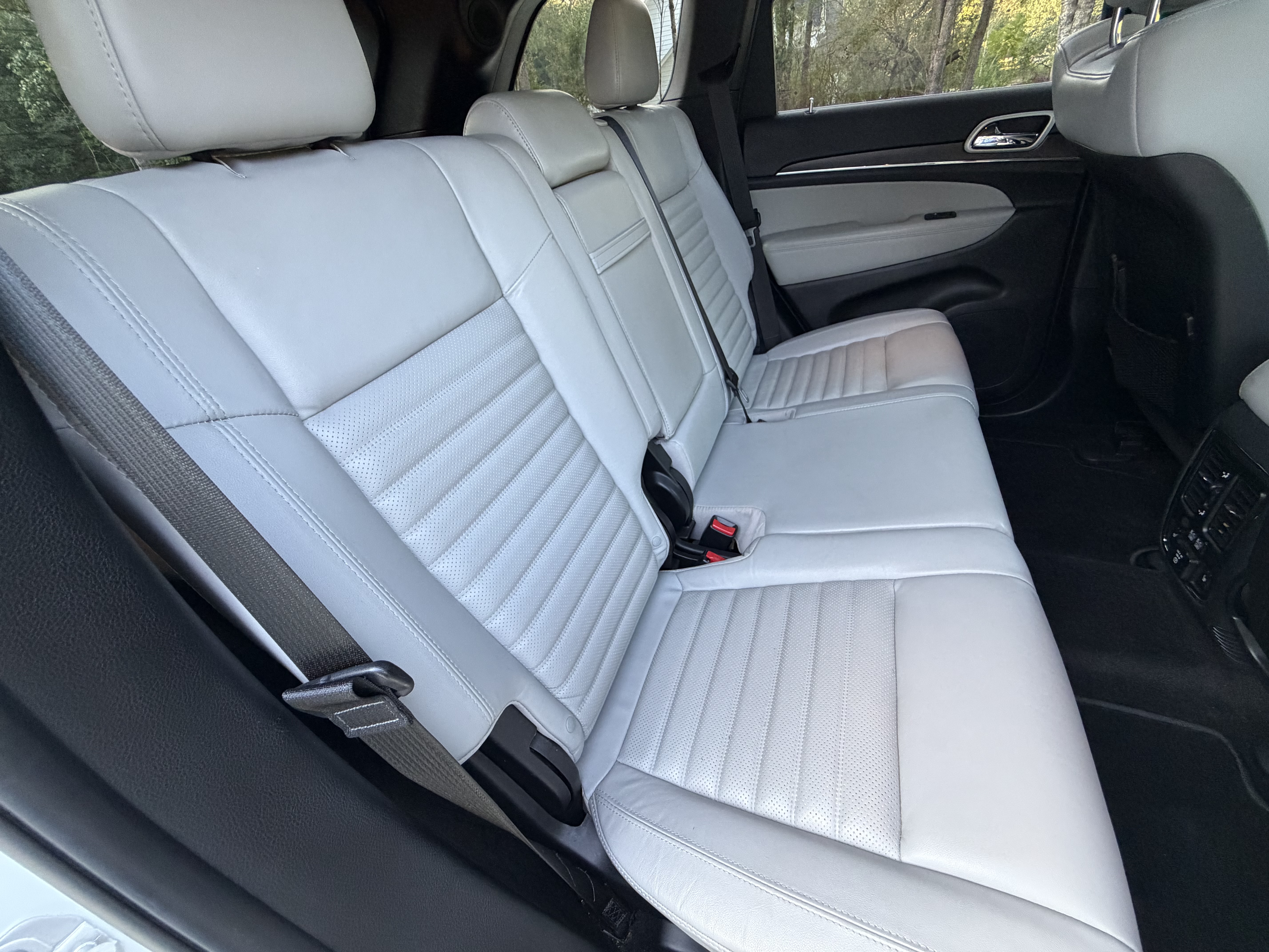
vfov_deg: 85.7
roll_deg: +9.6
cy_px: 476
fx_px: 513
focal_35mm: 14
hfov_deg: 102.1
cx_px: 634
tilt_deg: -37.7
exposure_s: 1/121
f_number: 2.2
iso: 320
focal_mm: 2.22
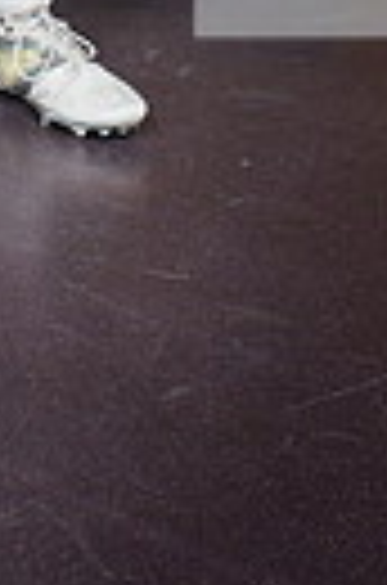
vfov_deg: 14.1
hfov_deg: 10.1
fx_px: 2140
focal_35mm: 132
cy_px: -414
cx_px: -162
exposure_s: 1/250
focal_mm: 38
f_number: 7.1
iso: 800
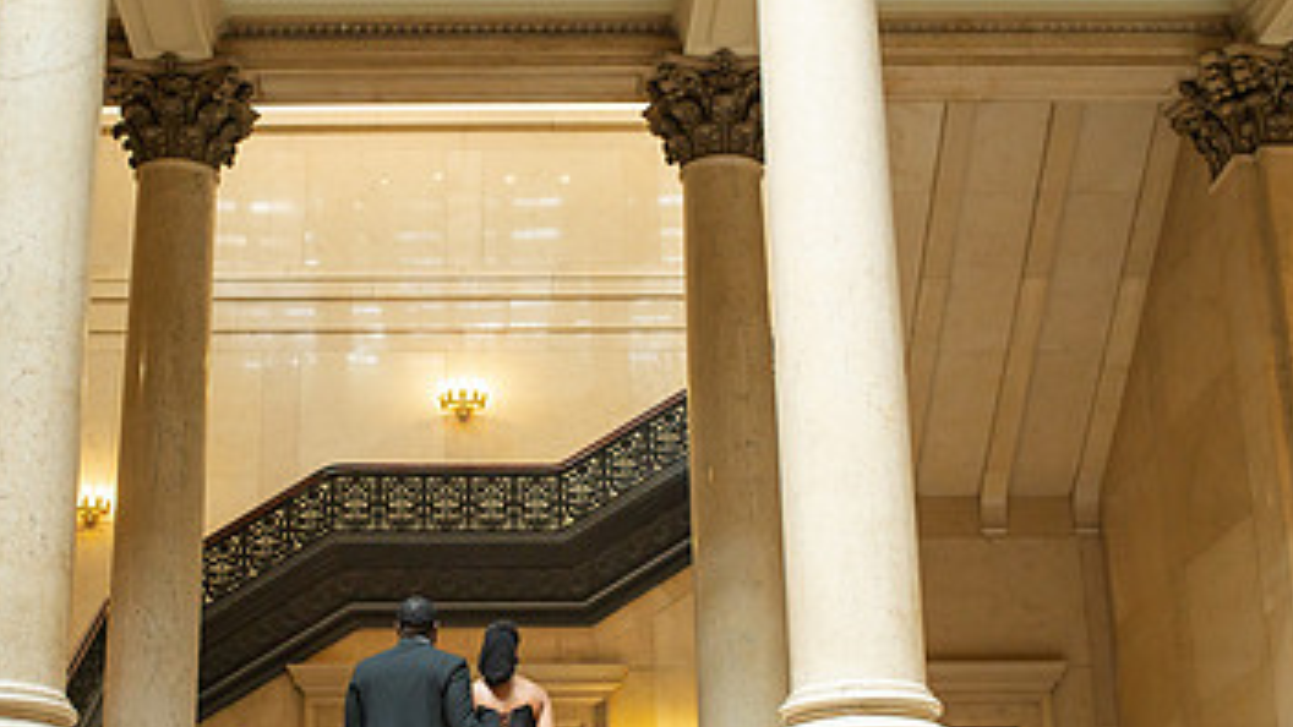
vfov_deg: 19.4
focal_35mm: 62
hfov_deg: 33.6
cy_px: 437
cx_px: 459
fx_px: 2126
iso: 1000
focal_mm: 35
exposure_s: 1/250
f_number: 4
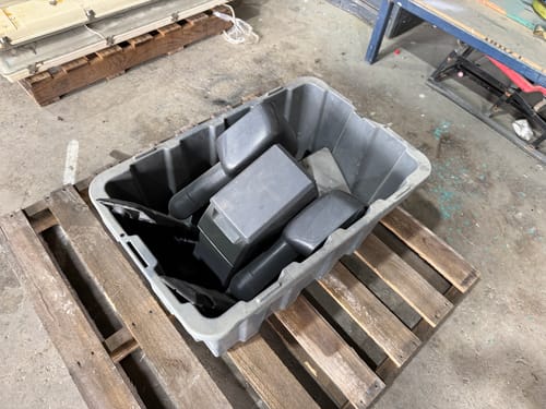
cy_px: 204
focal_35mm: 24
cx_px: 273
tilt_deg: -51.8
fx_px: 379
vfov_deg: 56.8
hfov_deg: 71.6
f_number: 1.78
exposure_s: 1/87
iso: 200
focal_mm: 6.76
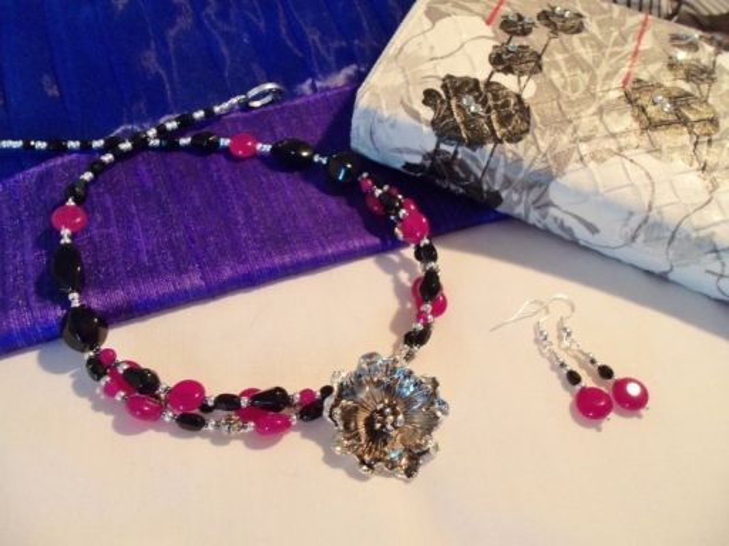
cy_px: 273
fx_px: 611
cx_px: 364
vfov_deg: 48.2
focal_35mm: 29
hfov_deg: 61.7
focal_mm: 5.2
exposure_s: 1/30
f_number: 3.4
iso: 160
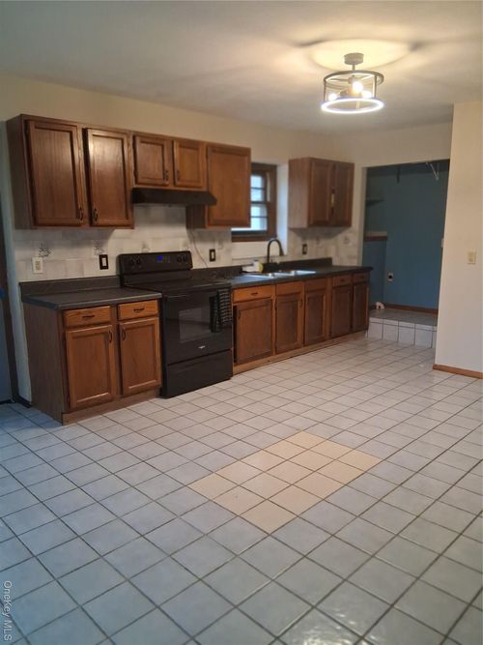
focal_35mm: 26
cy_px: 322
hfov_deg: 53.0
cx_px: 242
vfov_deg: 67.3
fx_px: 484
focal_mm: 3.98
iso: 400
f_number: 1.8
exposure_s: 1/60
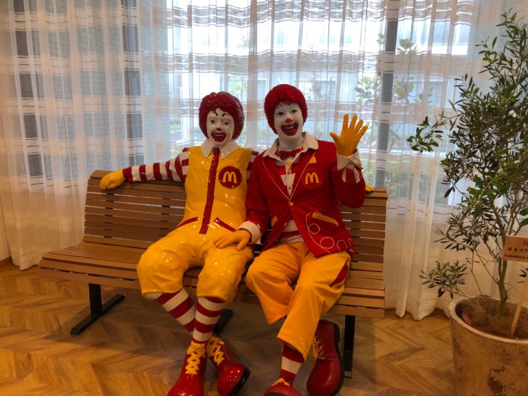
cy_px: 198
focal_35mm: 28
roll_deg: -0.9
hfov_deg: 63.4
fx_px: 427
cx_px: 264
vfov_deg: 49.7
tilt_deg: -14.5
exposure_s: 1/40
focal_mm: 3.99
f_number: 1.8
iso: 32
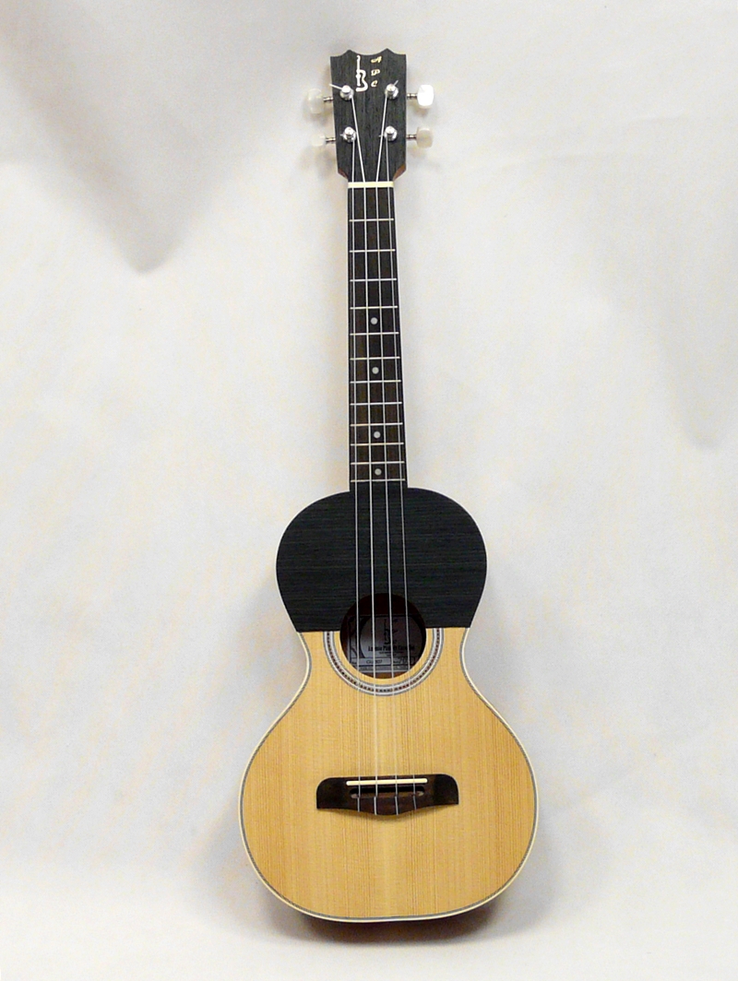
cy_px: 490
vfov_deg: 50.1
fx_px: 1050
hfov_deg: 38.7
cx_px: 369
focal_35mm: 37
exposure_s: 1/40
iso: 160
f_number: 2.8
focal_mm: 6
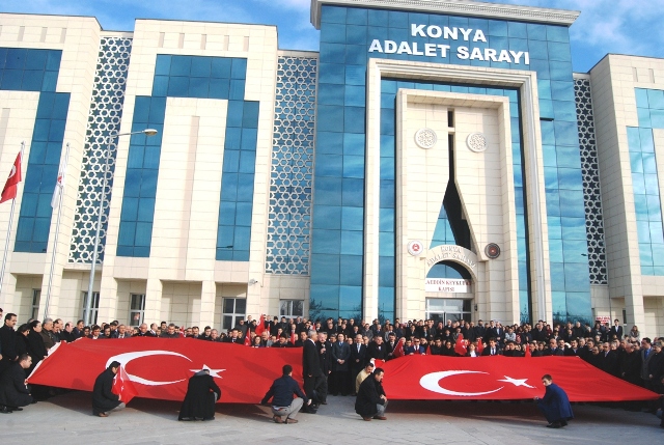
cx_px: 332
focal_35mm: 27
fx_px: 499
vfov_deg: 48.1
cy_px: 222
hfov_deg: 67.3
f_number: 10
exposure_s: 1/400
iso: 400
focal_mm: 18
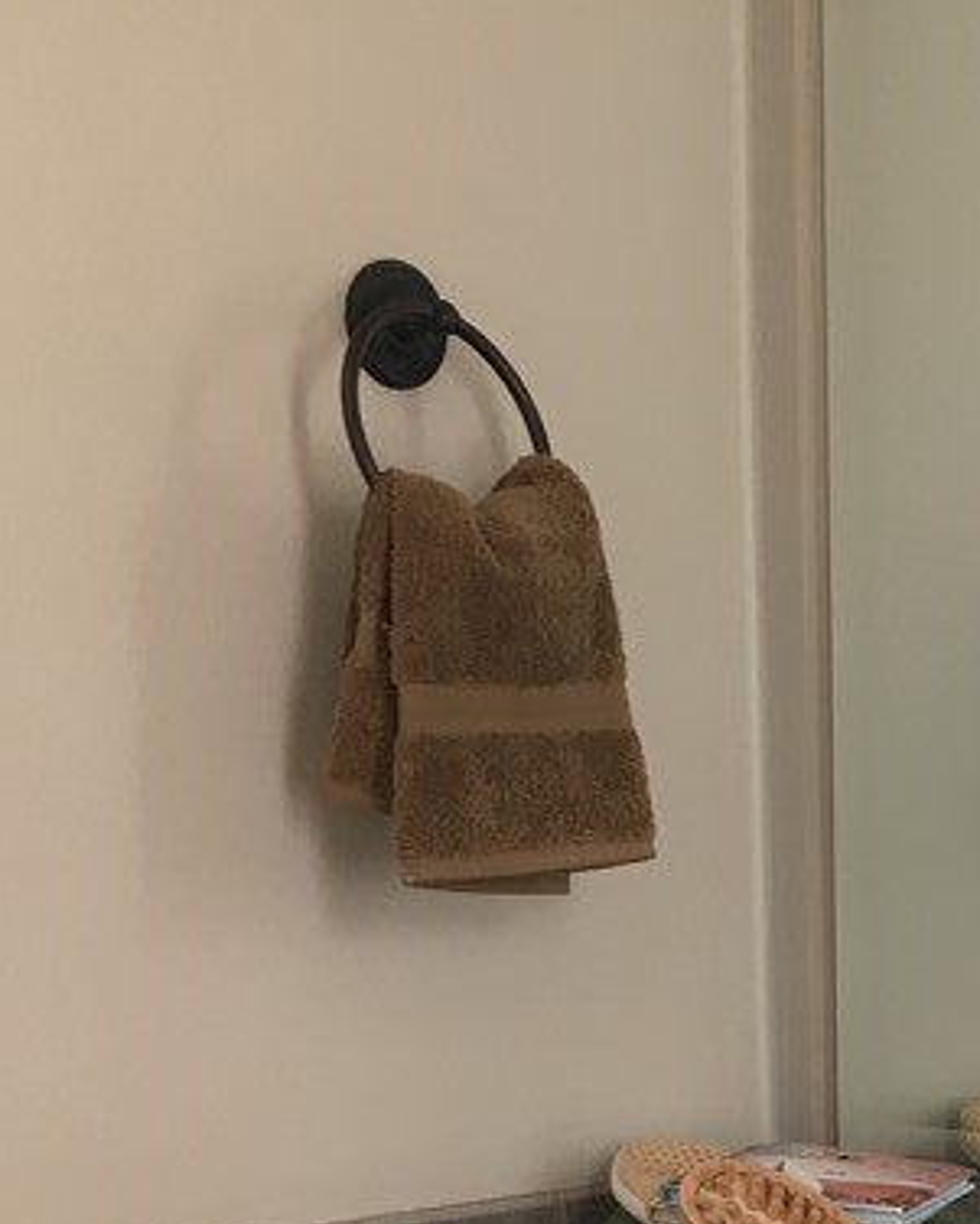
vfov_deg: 22.9
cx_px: 879
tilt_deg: -11.2
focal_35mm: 77
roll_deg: -0.2
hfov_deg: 19.6
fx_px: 2791
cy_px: 1426
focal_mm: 4.15
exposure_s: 1/33
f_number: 2.2
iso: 80
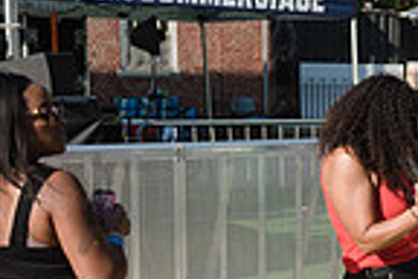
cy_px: 202
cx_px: 656
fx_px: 1219
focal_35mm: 105
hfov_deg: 17.2
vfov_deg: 13.0
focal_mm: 26
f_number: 4
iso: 200
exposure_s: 1/3200
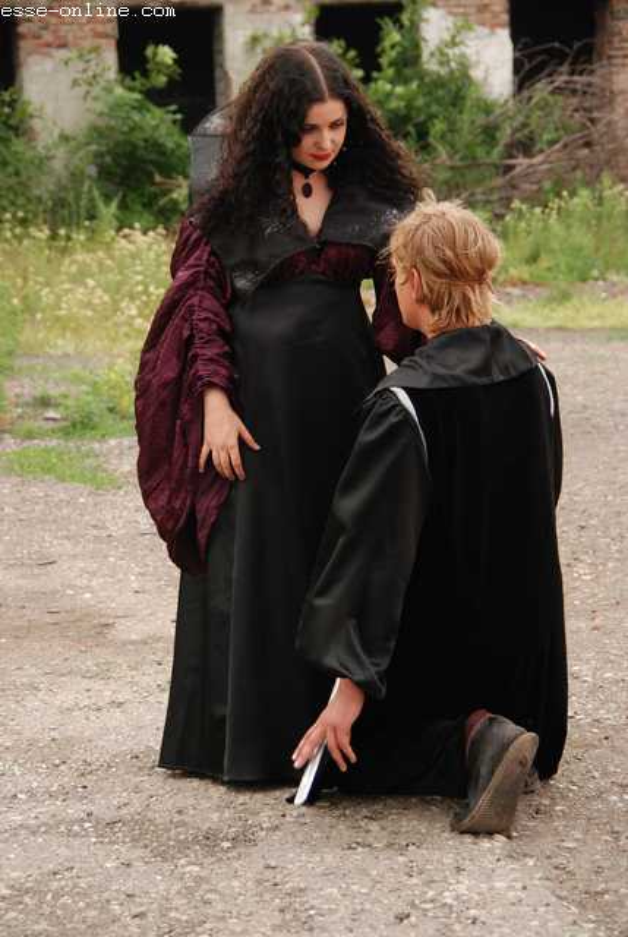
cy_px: 468
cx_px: 314
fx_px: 2737
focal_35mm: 105
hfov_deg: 13.1
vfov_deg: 19.4
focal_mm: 70
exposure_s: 1/250
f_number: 5.3
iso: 400
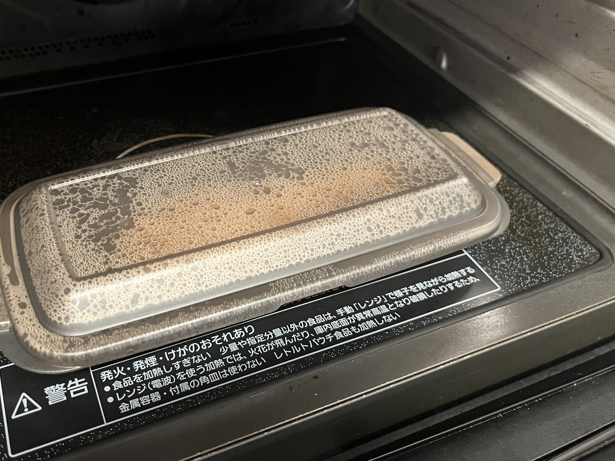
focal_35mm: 32
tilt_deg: -42.4
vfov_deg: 44.1
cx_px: 240
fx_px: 569
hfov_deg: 56.3
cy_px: 217
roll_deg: -3.7
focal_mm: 5.1
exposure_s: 1/36
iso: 640
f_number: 1.6
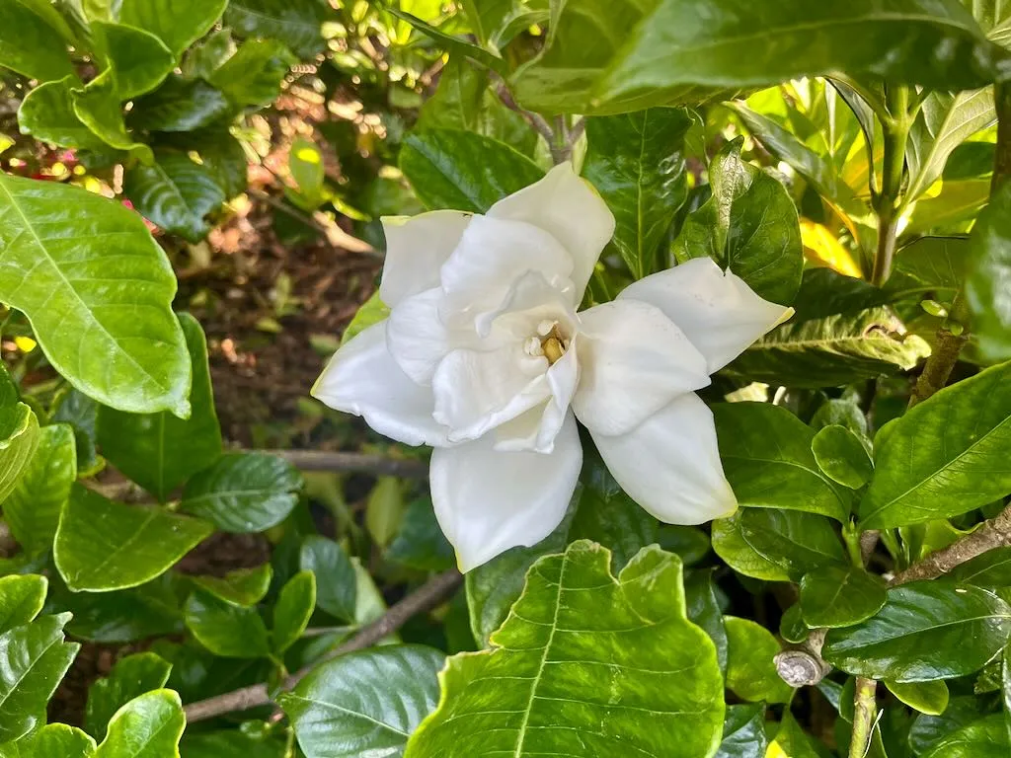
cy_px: 379
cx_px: 506
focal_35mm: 26
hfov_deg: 67.3
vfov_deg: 53.1
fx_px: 759
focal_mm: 4.2
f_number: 1.6
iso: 64
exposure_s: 1/121
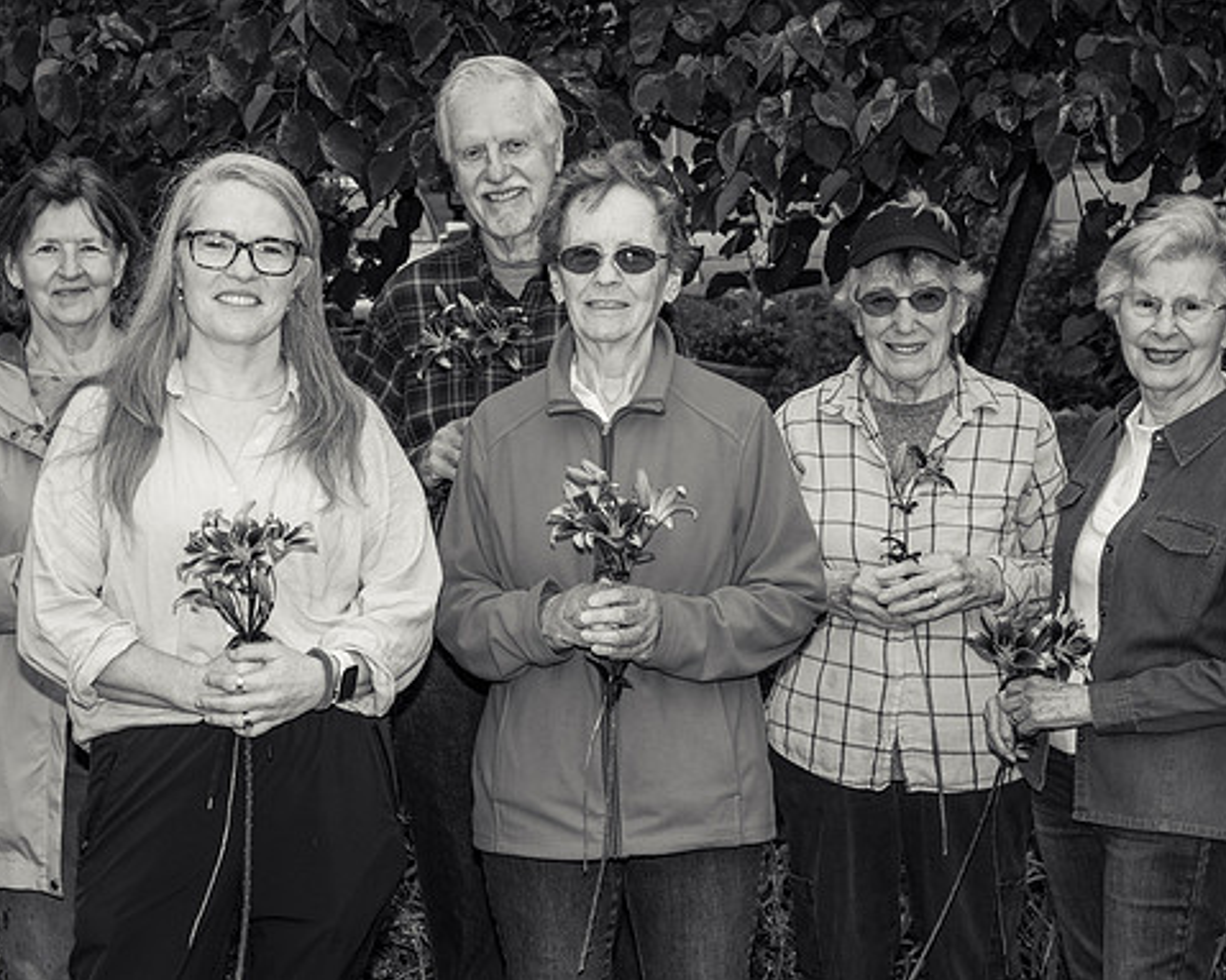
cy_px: 532
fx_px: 2612
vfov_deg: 21.3
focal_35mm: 72
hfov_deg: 26.3
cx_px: 465
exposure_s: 1/250
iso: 250
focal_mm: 47
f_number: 8
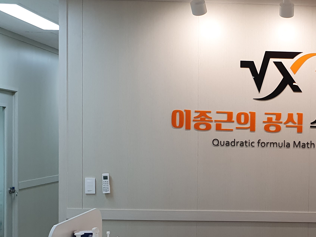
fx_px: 566
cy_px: 171
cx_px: 311
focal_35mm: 62
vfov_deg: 23.5
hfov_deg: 29.3
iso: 100
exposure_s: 1/120
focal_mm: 4.32
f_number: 2.4
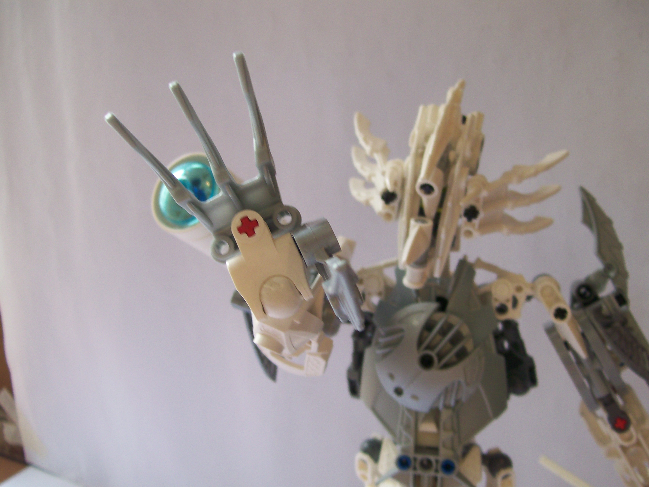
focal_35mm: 36
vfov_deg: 39.7
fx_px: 675
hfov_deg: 51.4
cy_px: 244
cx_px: 324
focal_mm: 6
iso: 80
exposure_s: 1/42
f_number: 2.7
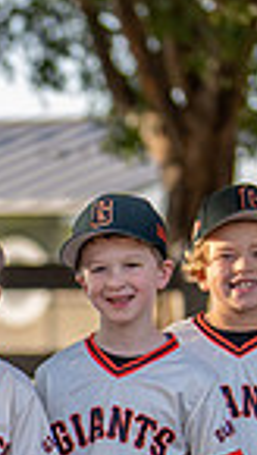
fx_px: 3463
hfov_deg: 4.2
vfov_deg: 7.5
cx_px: -68
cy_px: 492
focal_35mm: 287
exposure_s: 1/1000
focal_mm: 50
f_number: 1.2
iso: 100
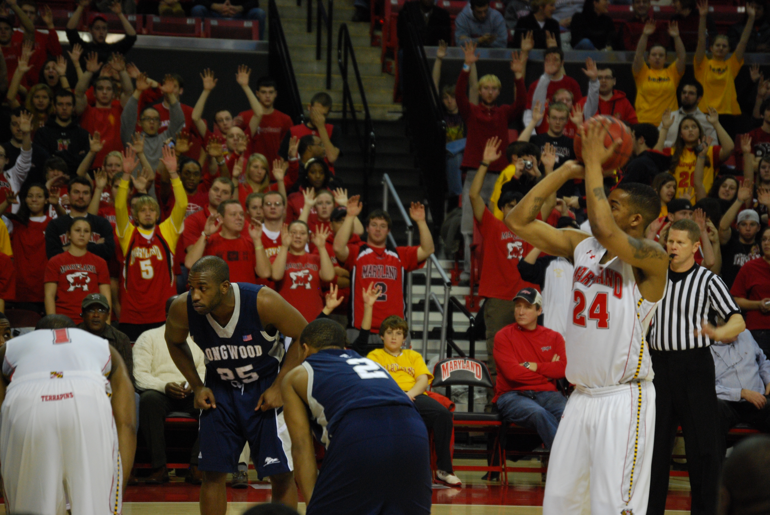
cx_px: 385
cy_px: 258
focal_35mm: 180
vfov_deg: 7.7
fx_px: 3855
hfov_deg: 11.4
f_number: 5
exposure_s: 1/80
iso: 800
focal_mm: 120
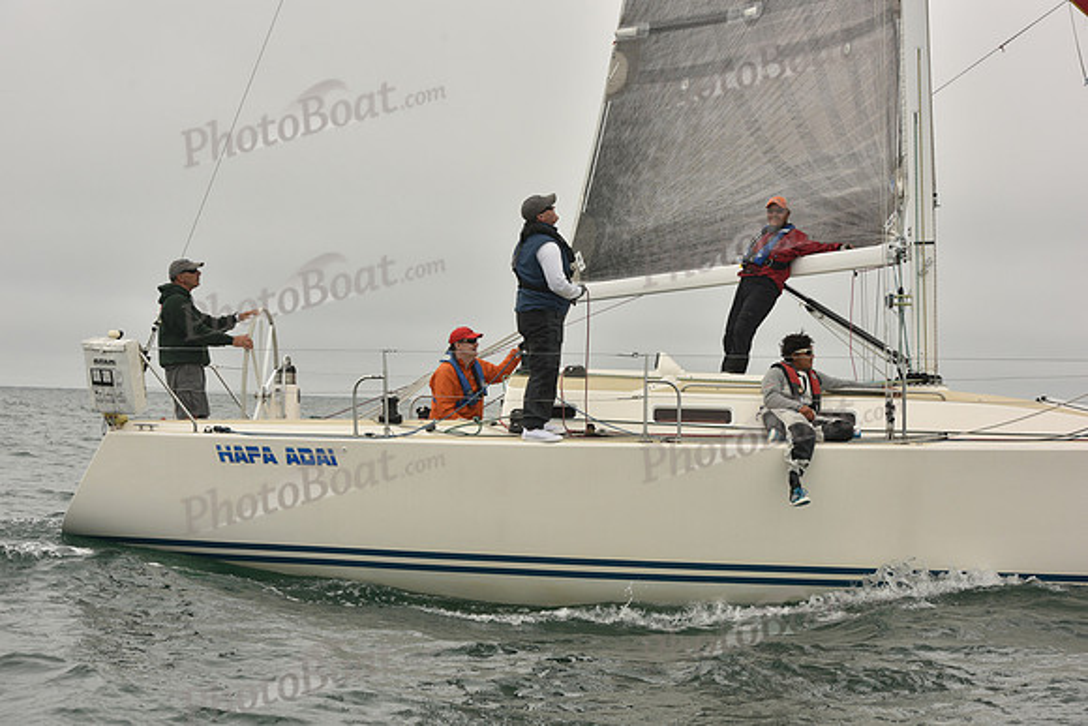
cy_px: 363
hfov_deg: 27.0
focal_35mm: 75
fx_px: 2267
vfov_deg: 18.2
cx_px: 544
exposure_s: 1/800
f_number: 10
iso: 320
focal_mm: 75
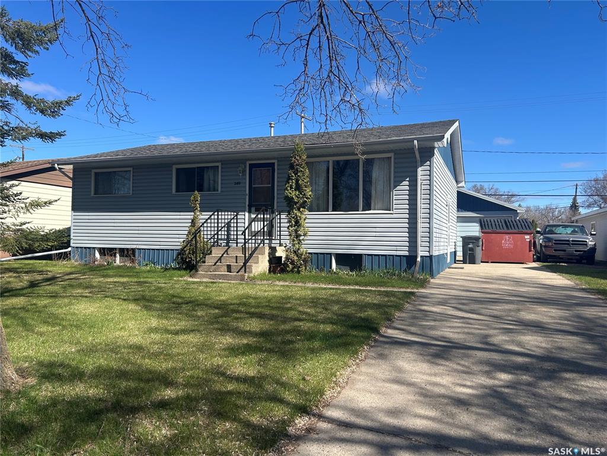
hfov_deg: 67.3
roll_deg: -1.0
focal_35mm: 26
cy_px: 228
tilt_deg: +1.8
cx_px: 304
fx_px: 456
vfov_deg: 53.1
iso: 50
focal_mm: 5.7
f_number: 1.5
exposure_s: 1/3356
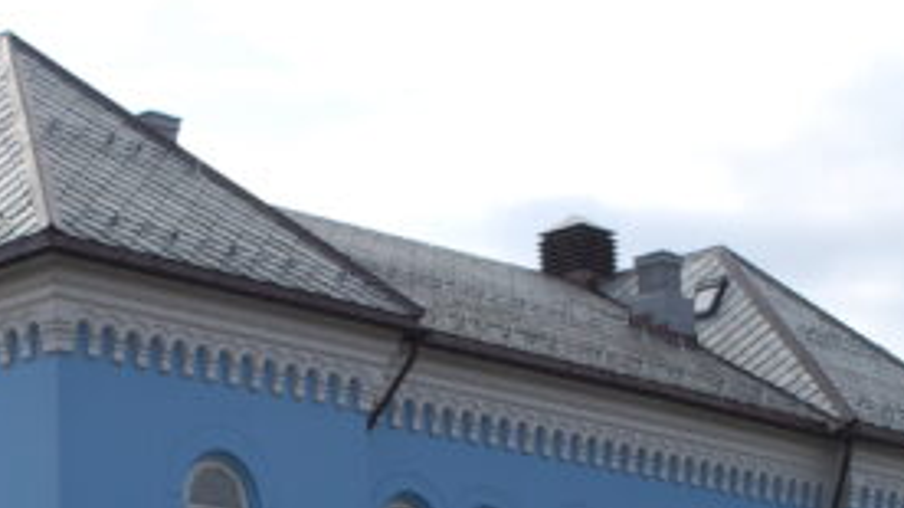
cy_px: 564
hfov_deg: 18.0
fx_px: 2851
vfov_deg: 10.1
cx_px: 311
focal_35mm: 119
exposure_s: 1/250
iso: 200
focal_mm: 30
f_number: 10
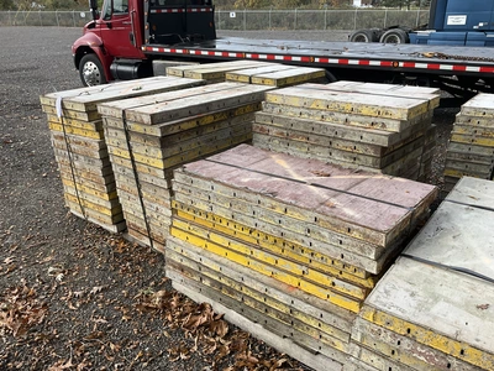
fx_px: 414
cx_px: 247
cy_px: 186
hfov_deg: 61.7
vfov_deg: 48.2
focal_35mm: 29
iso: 25
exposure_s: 1/415
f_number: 1.8
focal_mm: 3
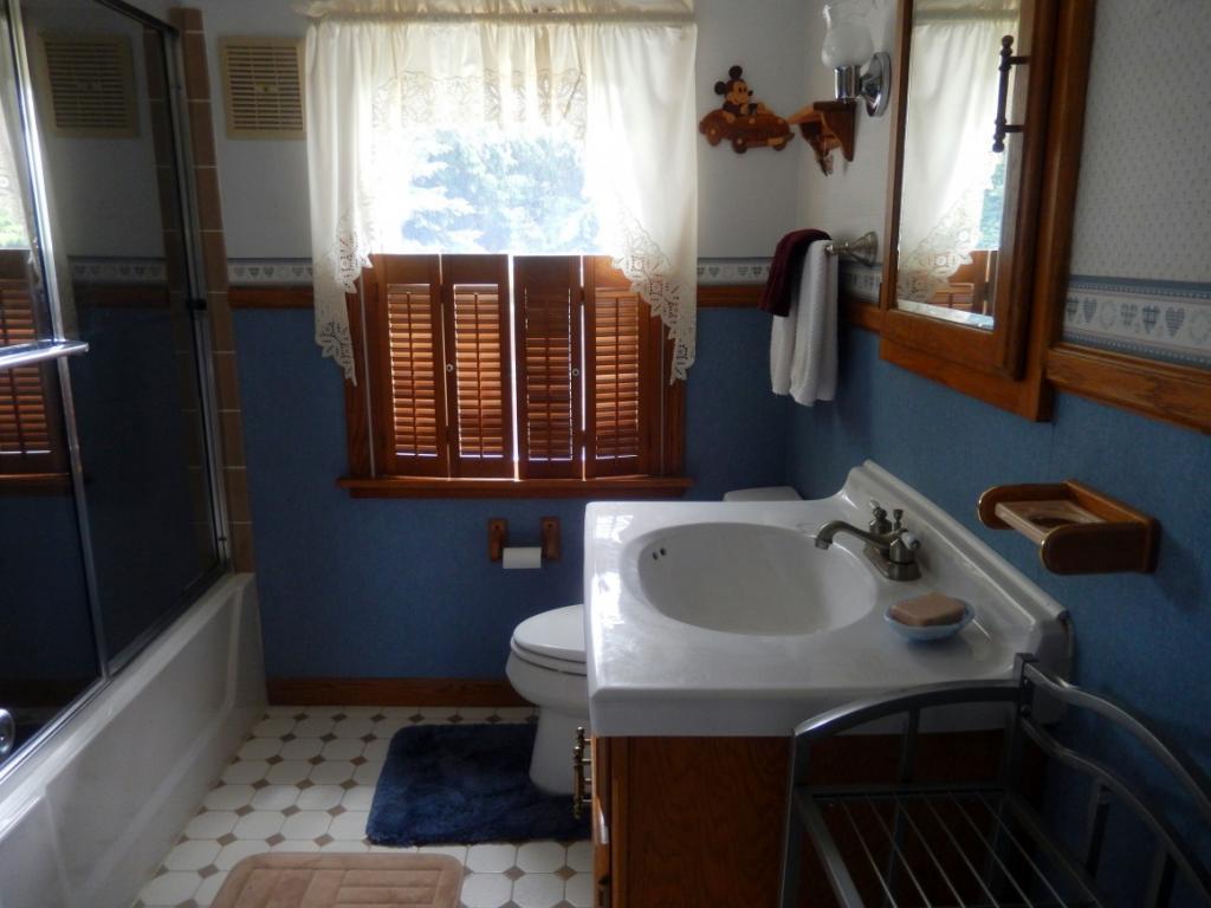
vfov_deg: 54.9
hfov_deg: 69.4
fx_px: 875
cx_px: 606
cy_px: 454
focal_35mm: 25
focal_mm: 4.5
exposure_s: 1/30
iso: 220
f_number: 3.4
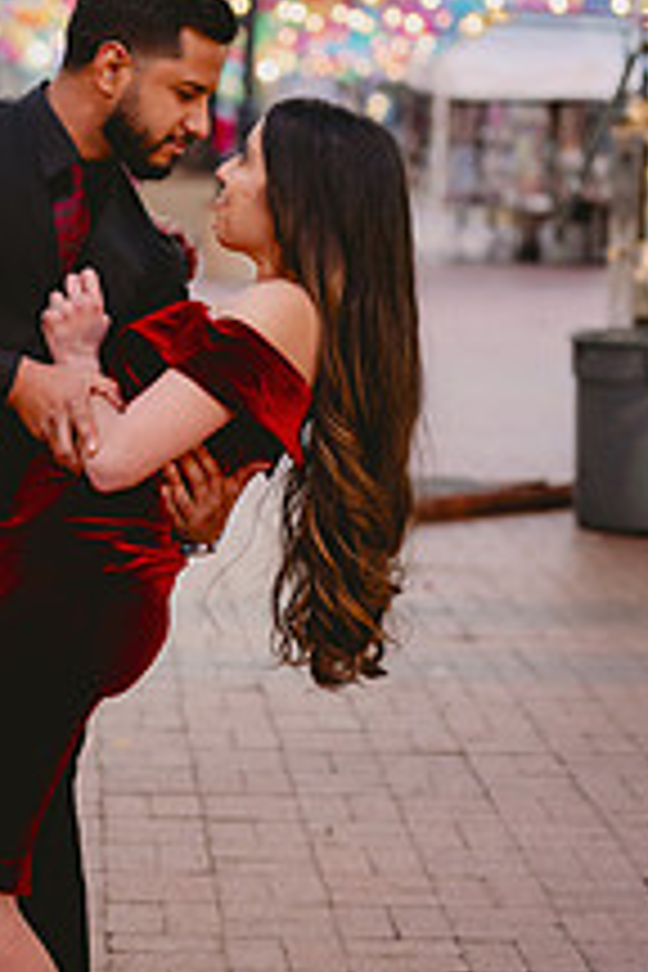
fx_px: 2808
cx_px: 164
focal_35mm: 104
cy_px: 382
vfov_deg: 19.6
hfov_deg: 13.1
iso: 1600
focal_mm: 50
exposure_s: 1/160
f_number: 2
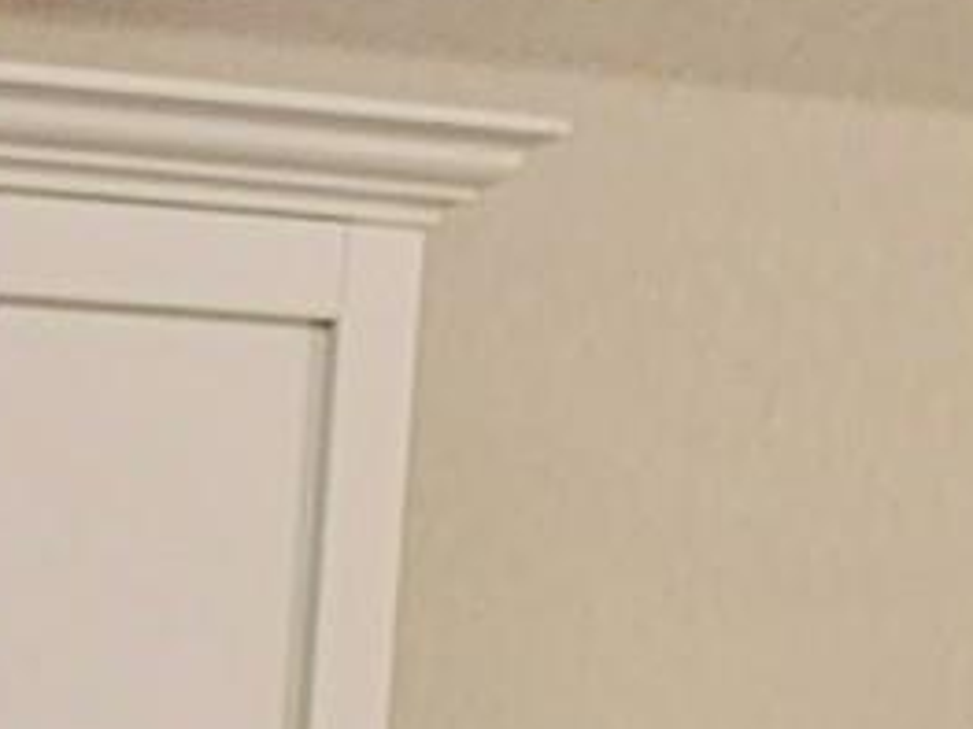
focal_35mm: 187
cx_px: -2416
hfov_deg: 8.1
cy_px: 1839
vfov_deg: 7.4
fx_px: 5254
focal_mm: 6.7
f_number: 1.8
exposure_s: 1/40
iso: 200
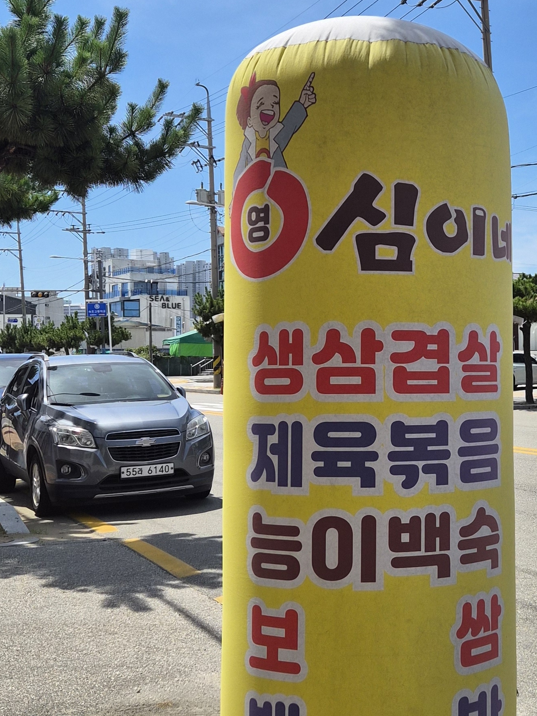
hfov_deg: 27.0
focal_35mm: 52
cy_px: 367
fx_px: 1075
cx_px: 490
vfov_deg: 36.8
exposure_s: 1/5664
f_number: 1.8
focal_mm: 5.4
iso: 80
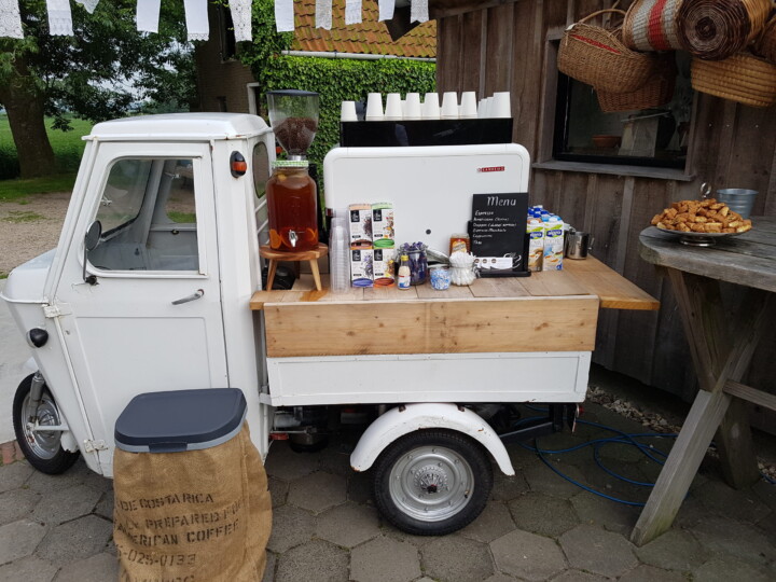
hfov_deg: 67.3
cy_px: 291
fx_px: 583
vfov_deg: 53.1
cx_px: 388
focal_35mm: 26
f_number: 1.7
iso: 50
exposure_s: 1/364
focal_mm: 4.2
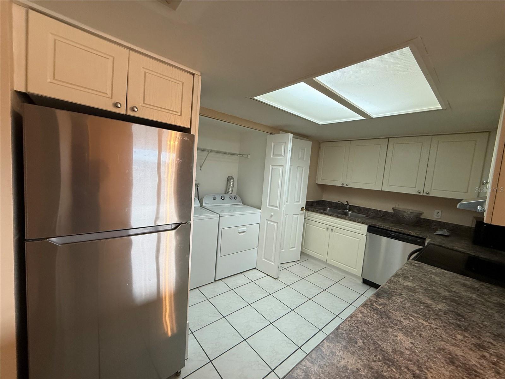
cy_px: 190
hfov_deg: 102.1
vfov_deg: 85.7
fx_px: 204
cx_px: 252
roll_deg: -4.5
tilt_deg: -3.8
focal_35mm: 14
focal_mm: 2.22
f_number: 2.2
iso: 200
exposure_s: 1/120
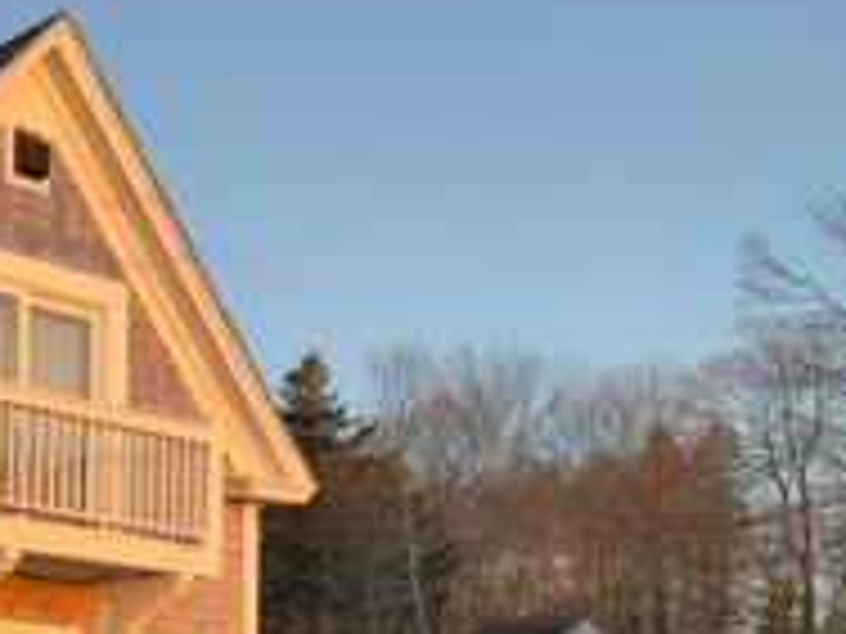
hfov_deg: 26.6
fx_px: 1564
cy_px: 704
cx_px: -194
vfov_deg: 21.7
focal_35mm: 64
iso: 100
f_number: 1.78
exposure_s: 1/349
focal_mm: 6.76
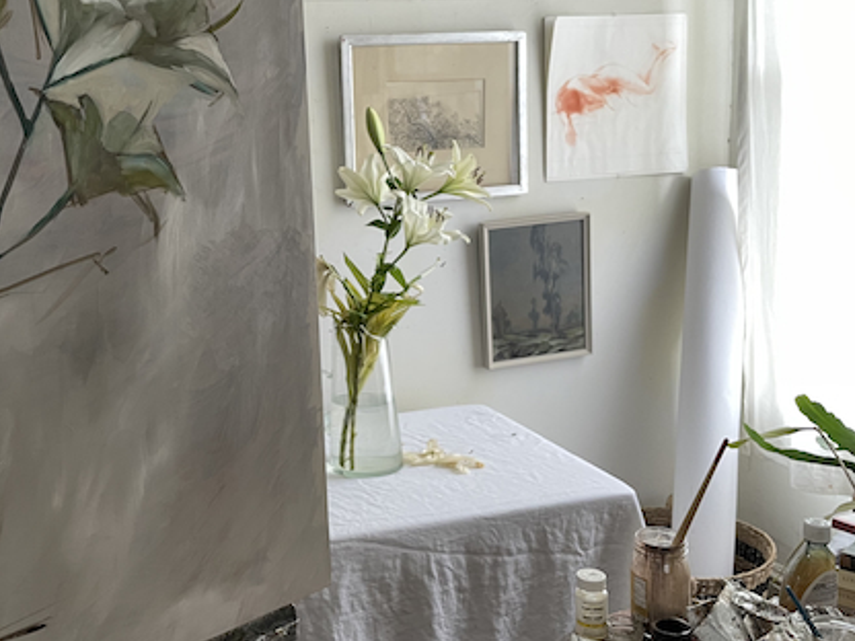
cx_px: 312
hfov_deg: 46.3
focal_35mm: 40
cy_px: 263
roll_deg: +1.5
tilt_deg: -7.4
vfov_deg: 35.9
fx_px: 988
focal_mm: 4.2
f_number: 1.6
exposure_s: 1/60
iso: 250
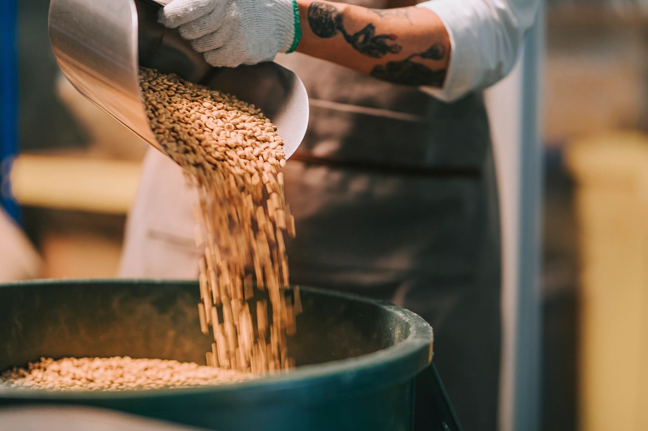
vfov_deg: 16.1
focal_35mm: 85
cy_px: 216
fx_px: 1529
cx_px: 324
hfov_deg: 23.9
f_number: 1.4
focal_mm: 85
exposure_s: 1/60
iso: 1000
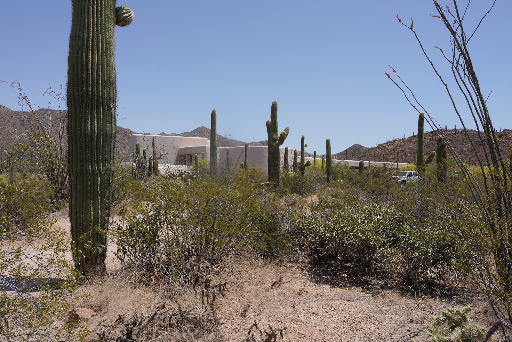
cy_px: 171
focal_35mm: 31
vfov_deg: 42.3
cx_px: 256
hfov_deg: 60.3
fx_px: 441
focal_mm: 31
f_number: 20
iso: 100
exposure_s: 1/80
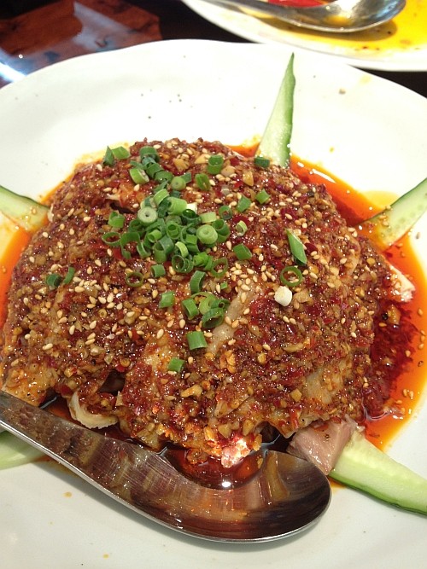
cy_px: 284
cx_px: 214
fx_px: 576
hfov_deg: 40.7
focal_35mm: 35
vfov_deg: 52.6
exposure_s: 1/20
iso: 100
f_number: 2.4
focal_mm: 4.28
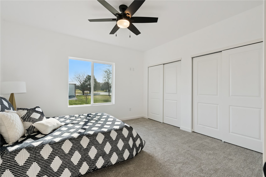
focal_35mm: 16
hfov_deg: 96.7
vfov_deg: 73.7
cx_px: 133
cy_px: 88
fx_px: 118
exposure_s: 1/125
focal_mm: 16
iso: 400
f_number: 9
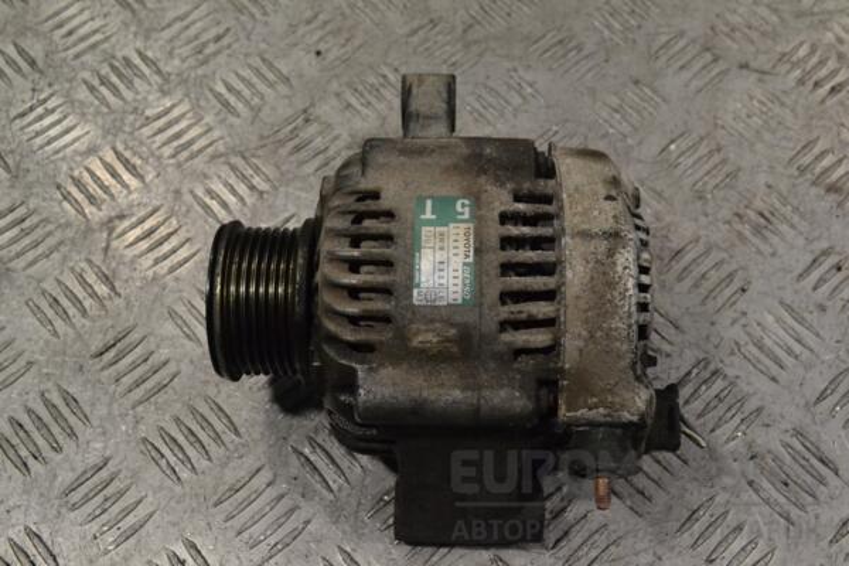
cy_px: 283
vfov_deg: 29.9
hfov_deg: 43.6
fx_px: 1061
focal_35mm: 45
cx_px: 424
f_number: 9
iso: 3200
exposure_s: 1/320
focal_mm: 30
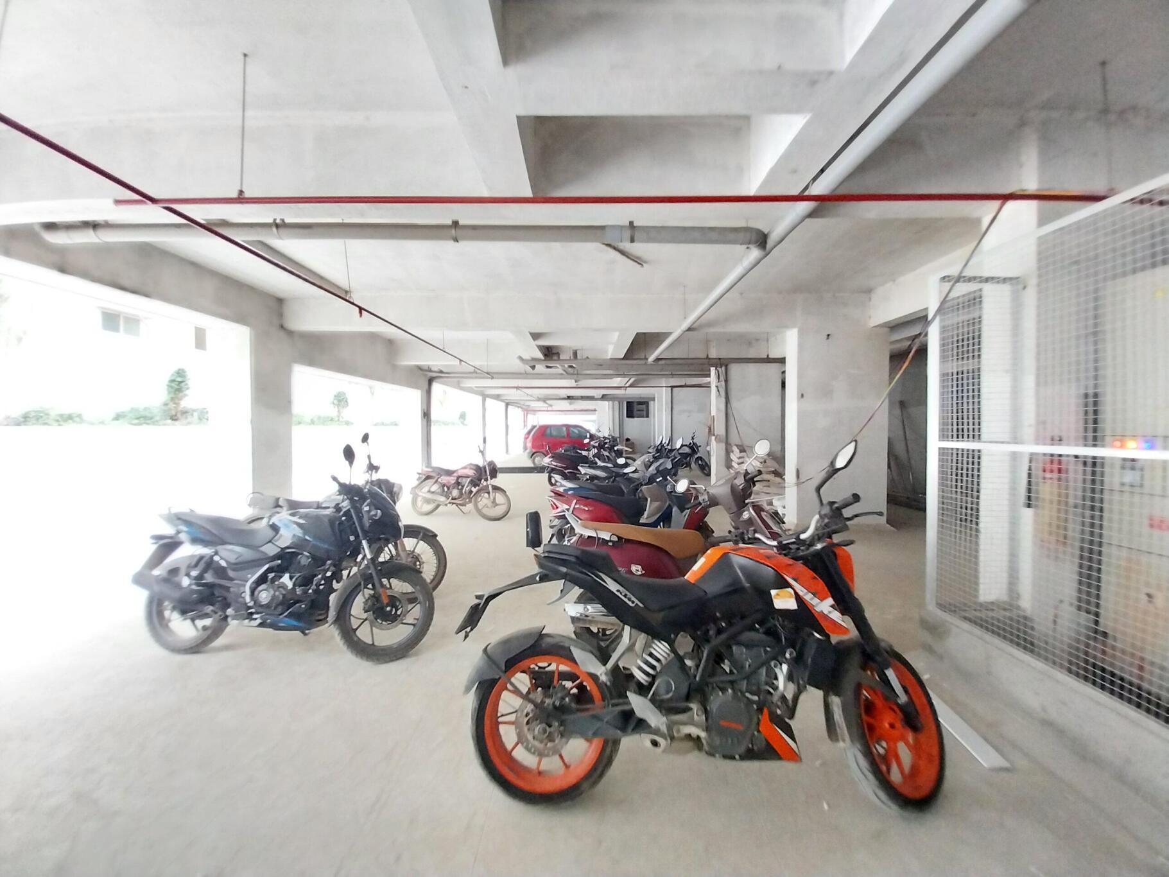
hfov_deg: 106.2
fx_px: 439
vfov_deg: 89.9
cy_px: 438
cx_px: 584
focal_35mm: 13
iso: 200
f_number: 2.2
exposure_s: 1/33
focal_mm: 1.3
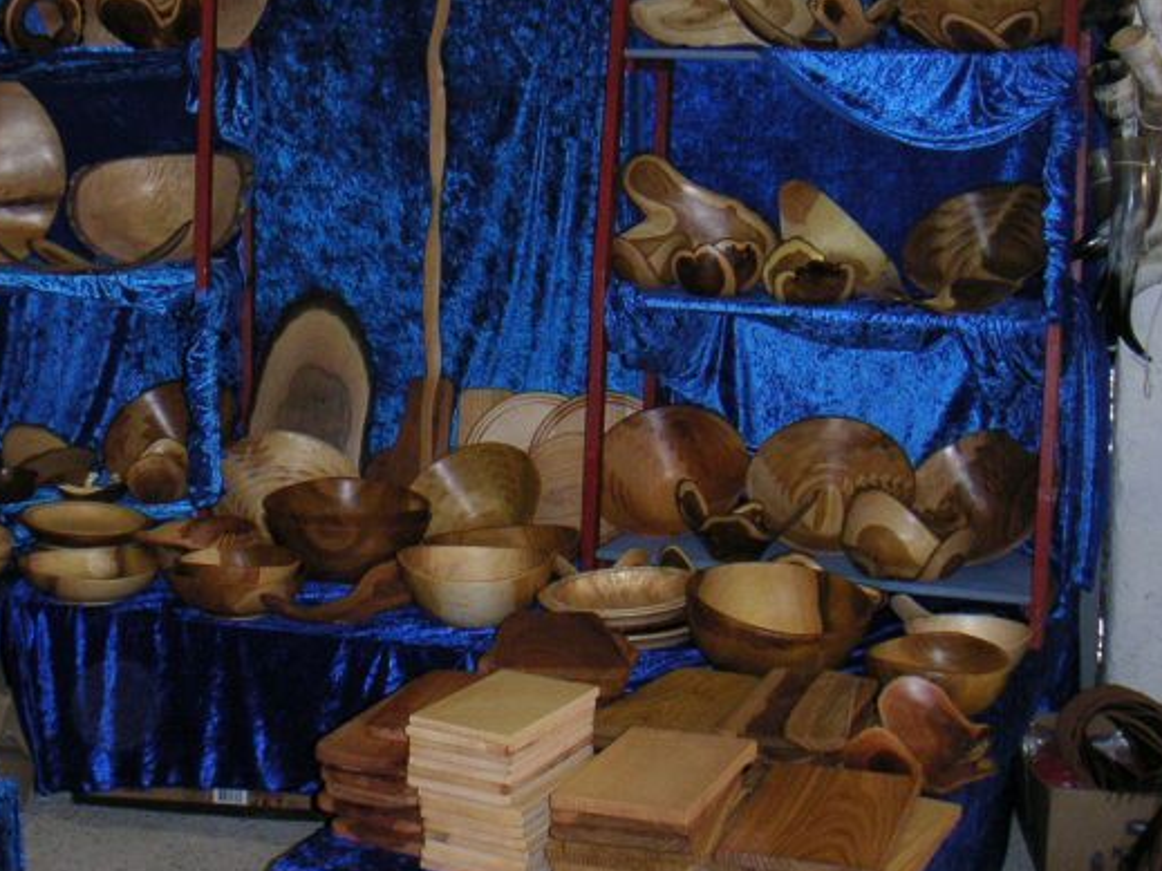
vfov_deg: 25.5
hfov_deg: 33.3
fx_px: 1913
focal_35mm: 57
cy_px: 307
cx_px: 325
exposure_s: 1/45
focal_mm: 5.7
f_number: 2.8
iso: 160
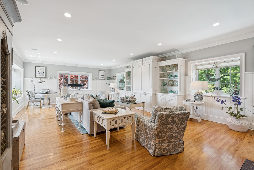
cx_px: 127
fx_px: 113
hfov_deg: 96.7
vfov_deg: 73.8
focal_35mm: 16
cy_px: 85
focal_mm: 16
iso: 320
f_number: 7.1
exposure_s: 1/15
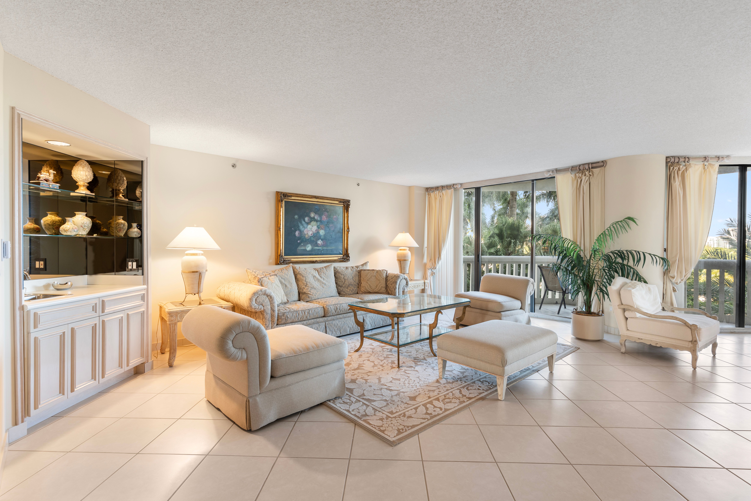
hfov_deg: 93.3
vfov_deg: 70.4
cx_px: 376
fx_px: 355
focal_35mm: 17
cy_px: 250
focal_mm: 17
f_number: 8
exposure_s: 1/2
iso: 200
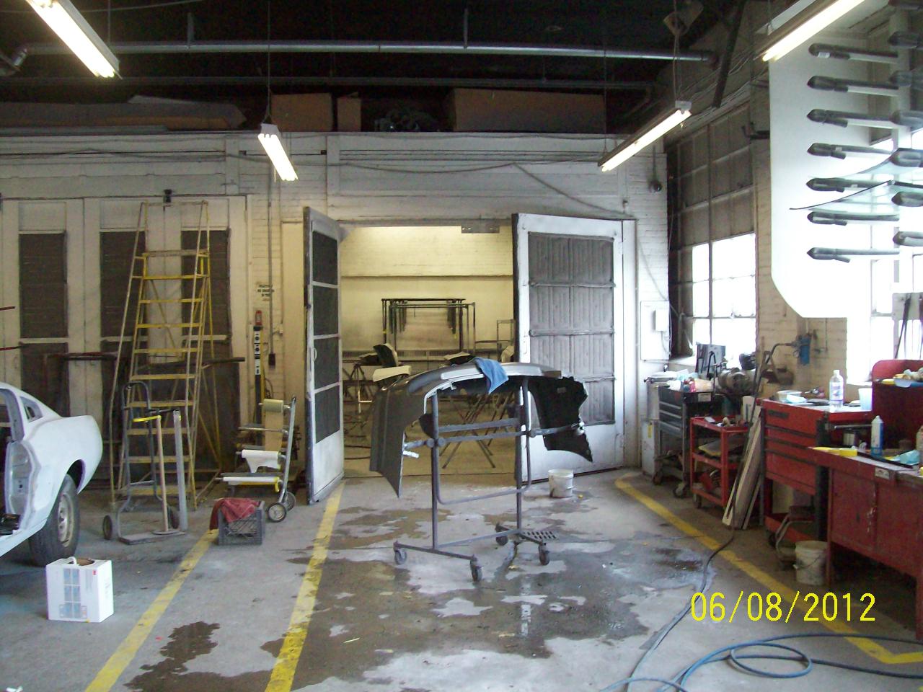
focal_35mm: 36
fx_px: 960
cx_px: 462
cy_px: 346
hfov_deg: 51.4
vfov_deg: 39.7
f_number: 2.7
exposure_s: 1/128
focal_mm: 6
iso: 349
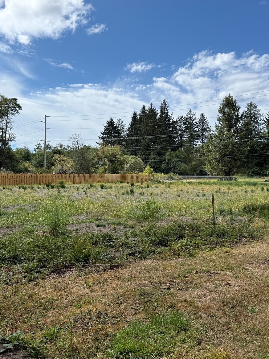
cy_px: 176
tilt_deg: -0.9
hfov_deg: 42.7
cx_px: 164
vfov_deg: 55.3
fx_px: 342
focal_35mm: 33
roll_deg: +0.0
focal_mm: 6.76
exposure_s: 1/4975
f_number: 1.78
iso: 80
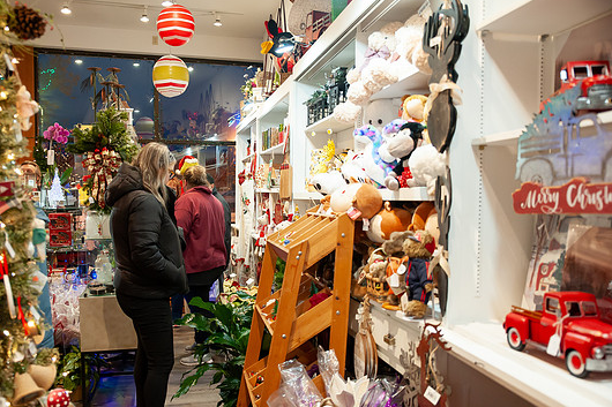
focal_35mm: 35
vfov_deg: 37.8
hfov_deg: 54.4
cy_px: 214
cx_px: 283
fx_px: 595
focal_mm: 32
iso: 1600
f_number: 3.2
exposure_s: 1/125
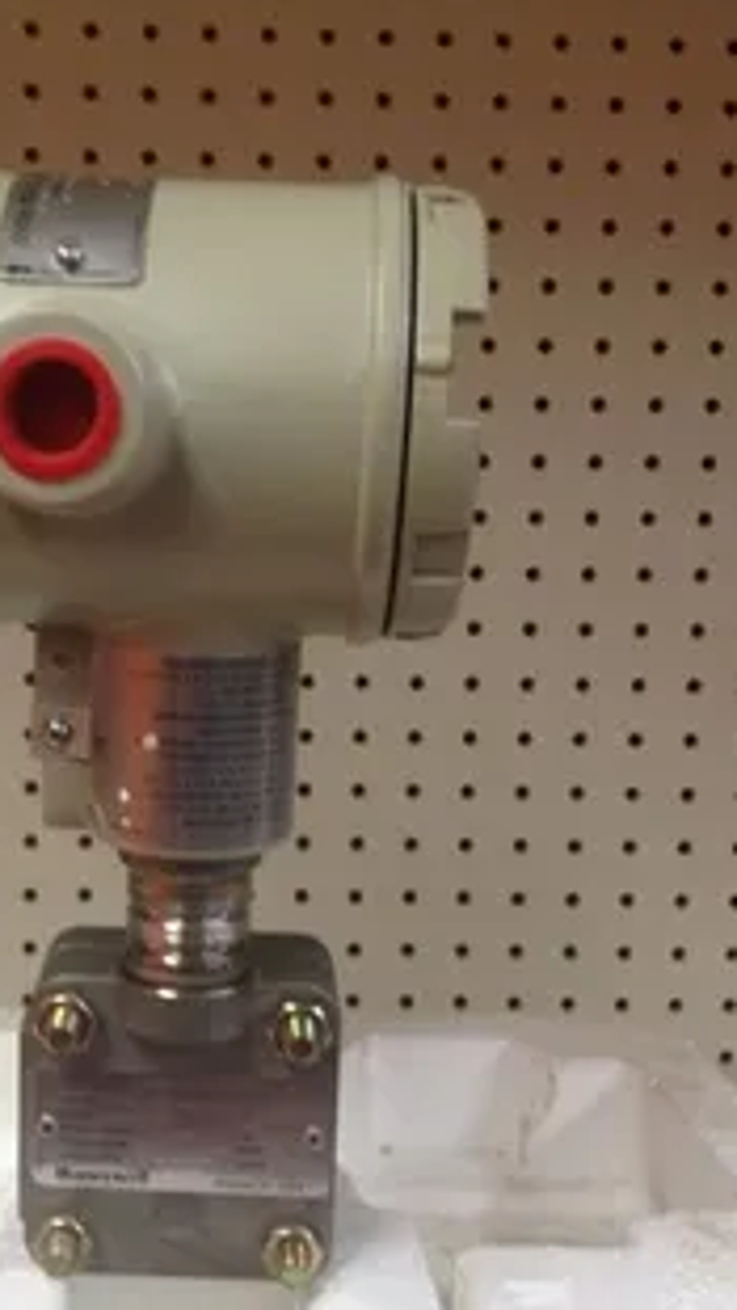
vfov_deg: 42.1
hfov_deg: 24.2
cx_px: 202
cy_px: 670
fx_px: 1702
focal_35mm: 49
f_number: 2.4
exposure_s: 1/20
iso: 50
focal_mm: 4.28
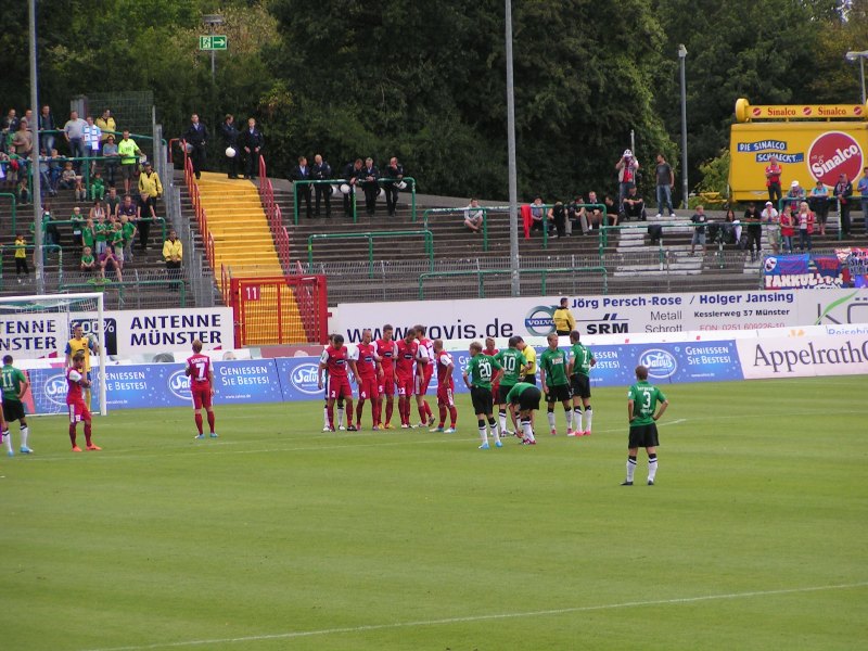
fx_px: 5416
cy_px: 326
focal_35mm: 216
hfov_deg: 9.2
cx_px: 434
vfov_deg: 6.9
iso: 50
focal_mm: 33
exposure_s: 1/250
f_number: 3.5
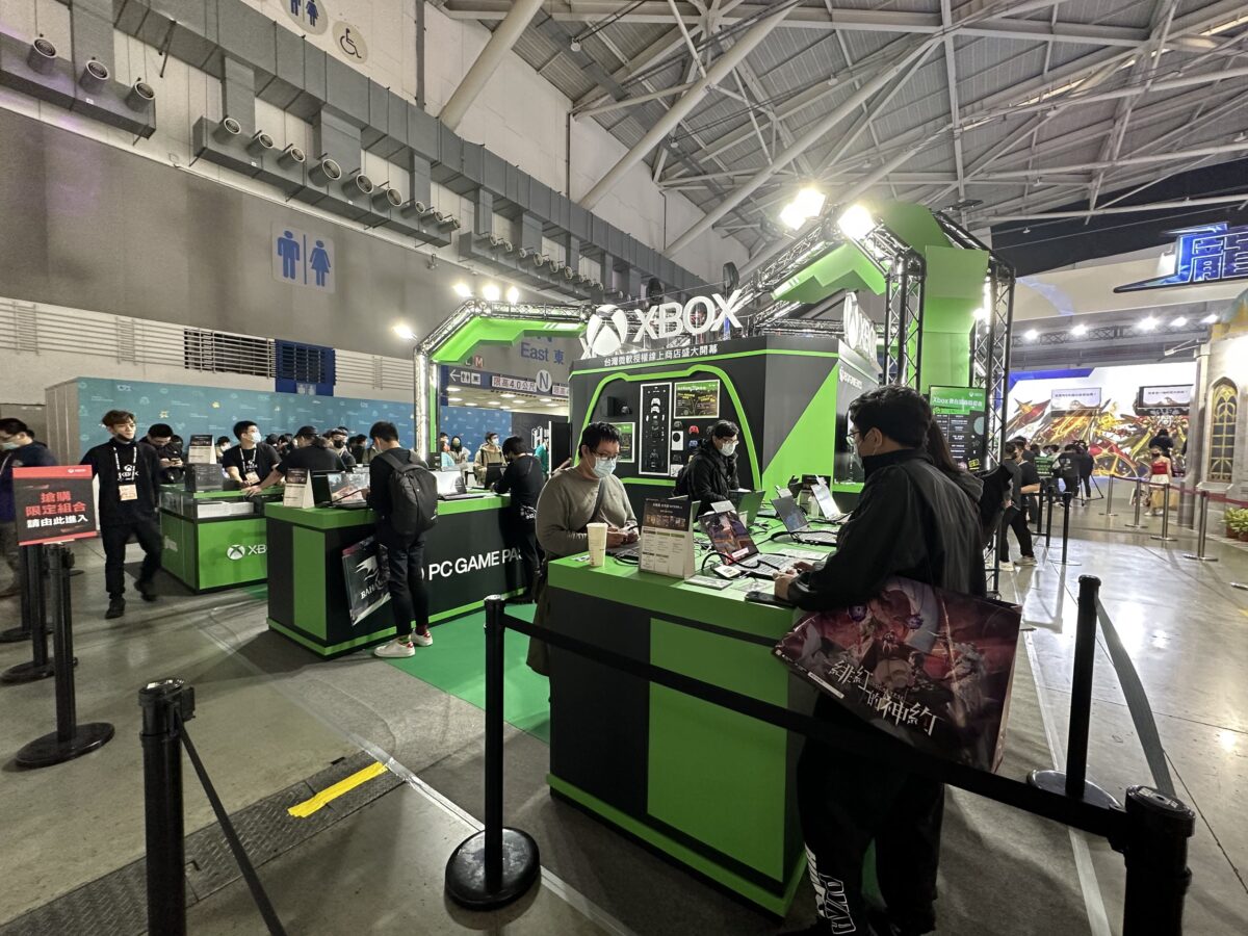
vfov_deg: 85.7
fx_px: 505
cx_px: 624
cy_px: 468
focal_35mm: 14
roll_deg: -1.0
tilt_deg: -2.8
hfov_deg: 102.1
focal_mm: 2.22
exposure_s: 1/60
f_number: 2.2
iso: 320
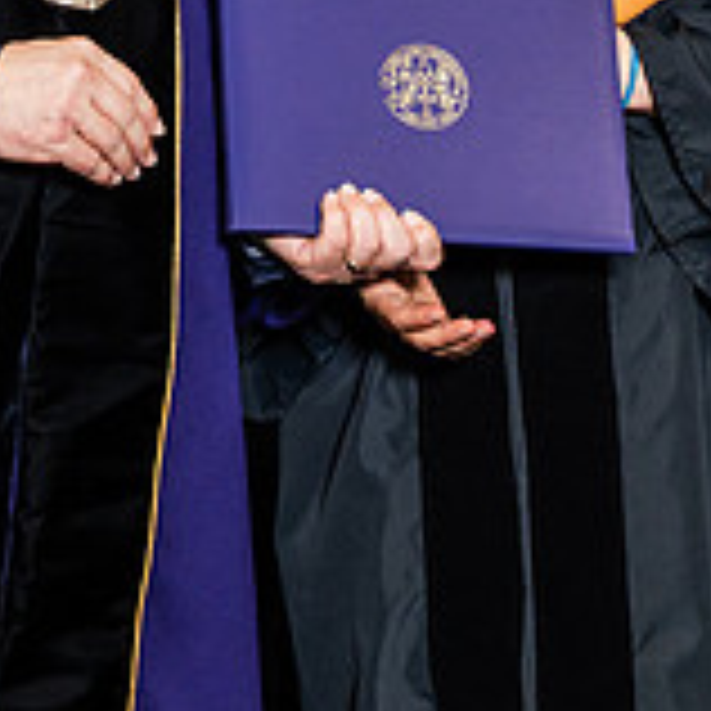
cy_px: -92
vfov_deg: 7.9
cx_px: 130
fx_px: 5089
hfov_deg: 8.0
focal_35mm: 219
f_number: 4.5
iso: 1250
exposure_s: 1/200
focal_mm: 70
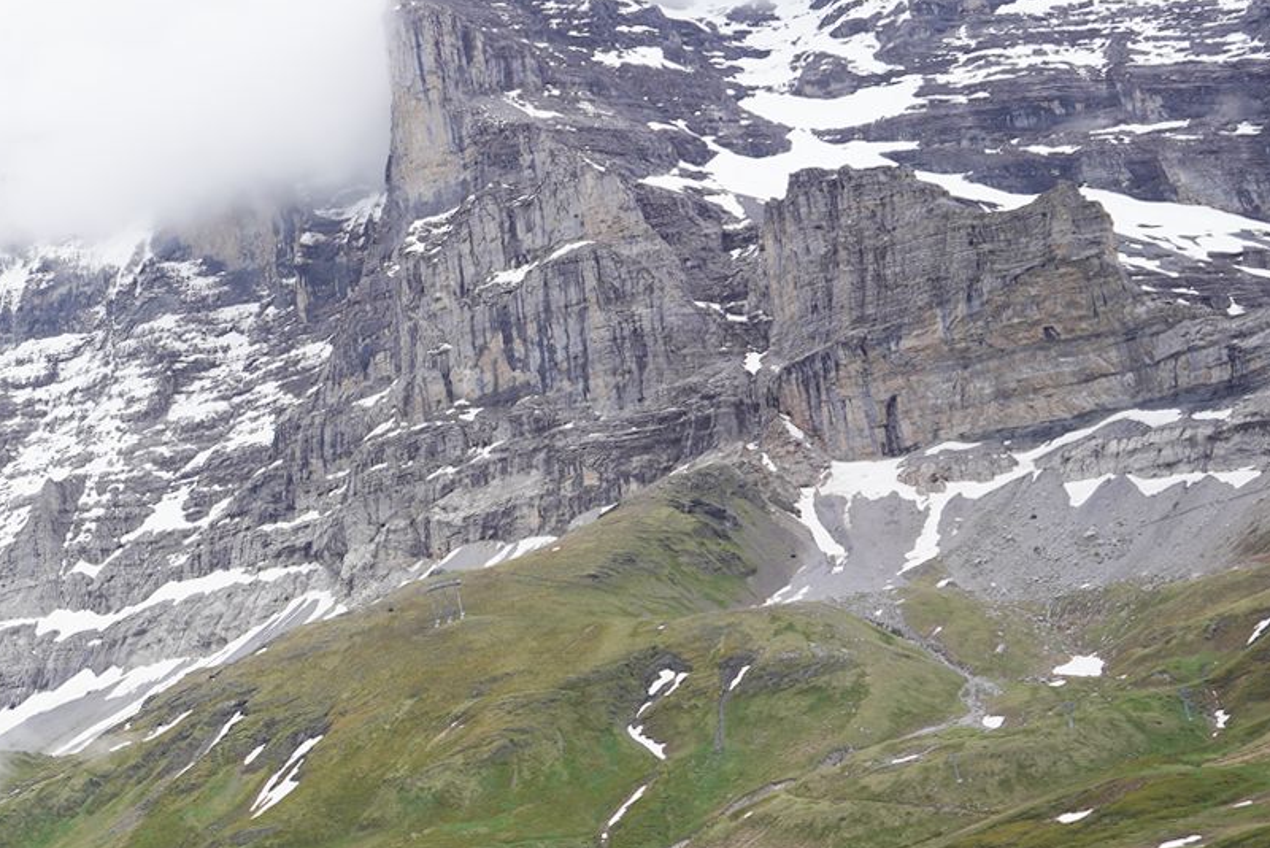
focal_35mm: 60
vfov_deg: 22.2
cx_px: -157
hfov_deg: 29.7
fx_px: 2117
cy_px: 719
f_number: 10
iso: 100
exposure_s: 1/100
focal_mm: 24
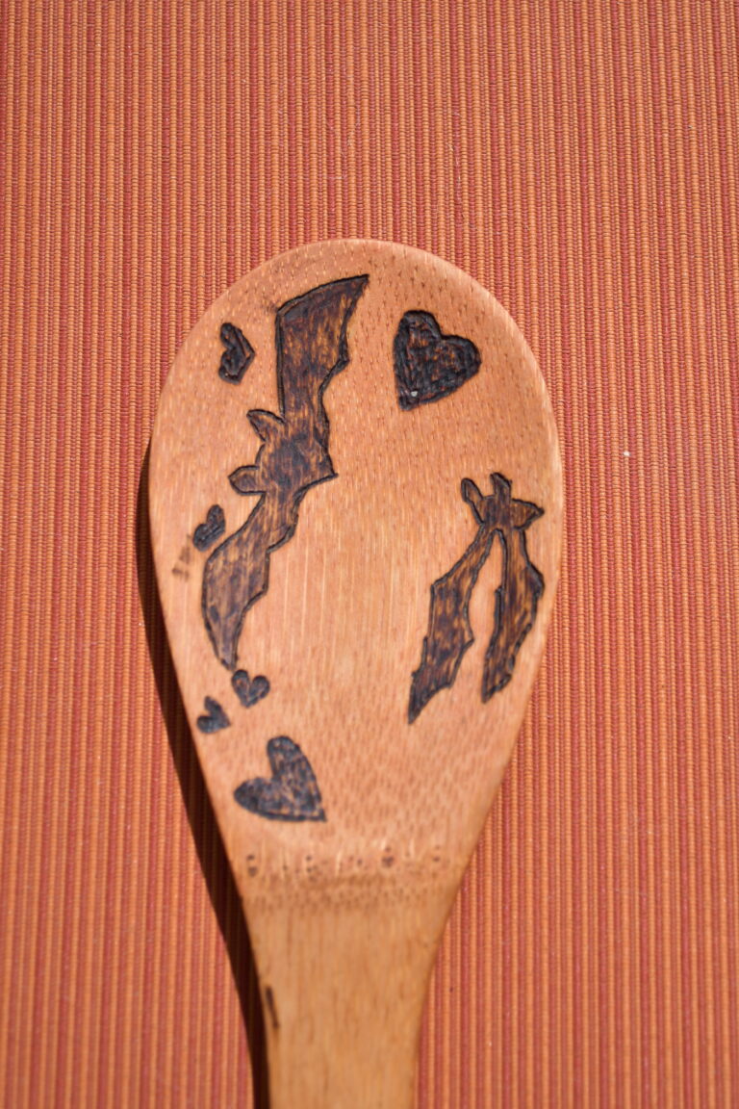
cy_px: 554
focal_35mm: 57
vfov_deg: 35.1
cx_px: 370
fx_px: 1755
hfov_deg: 23.8
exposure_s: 1/1600
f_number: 5
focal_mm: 38
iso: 200
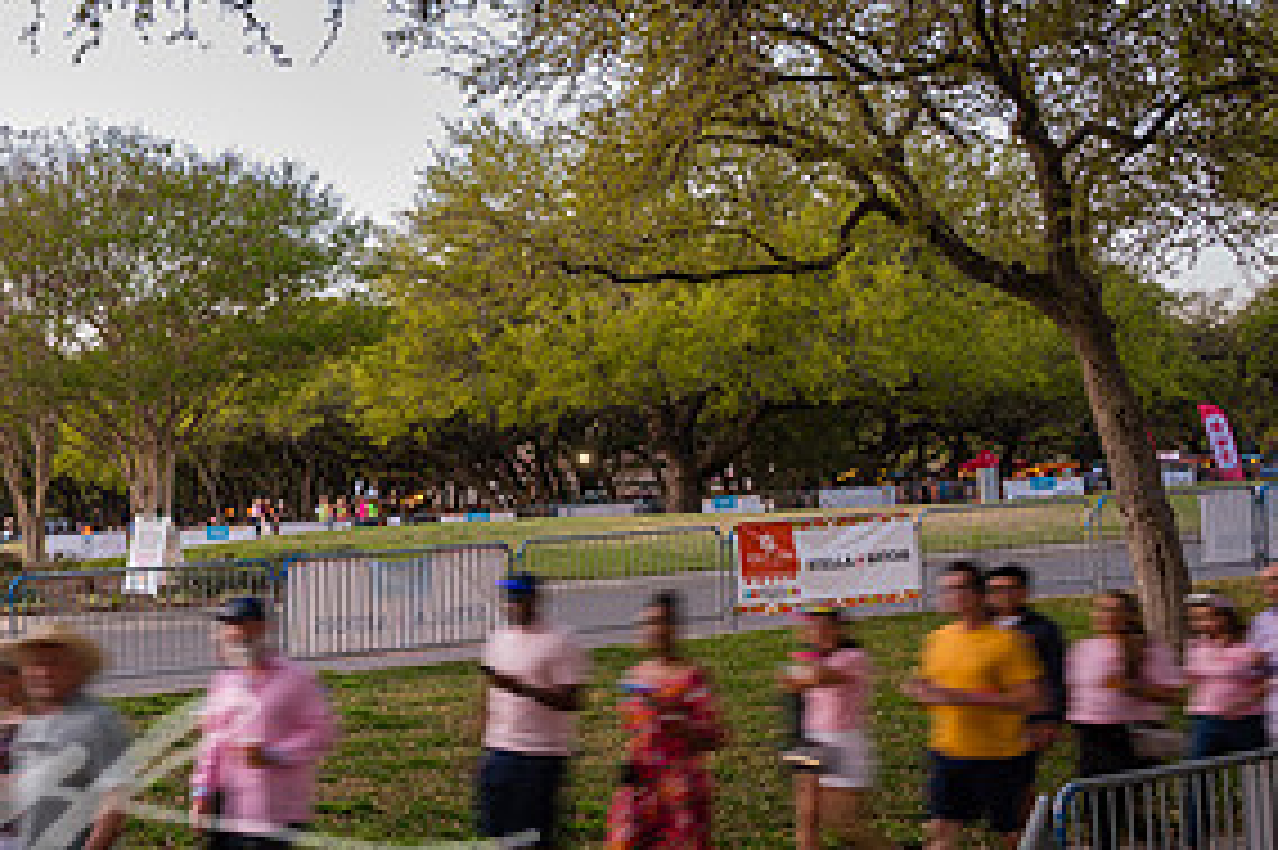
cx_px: 0
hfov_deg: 36.3
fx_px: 1738
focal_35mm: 49
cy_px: 436
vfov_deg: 27.5
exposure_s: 1/8
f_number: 4
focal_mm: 24
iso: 100
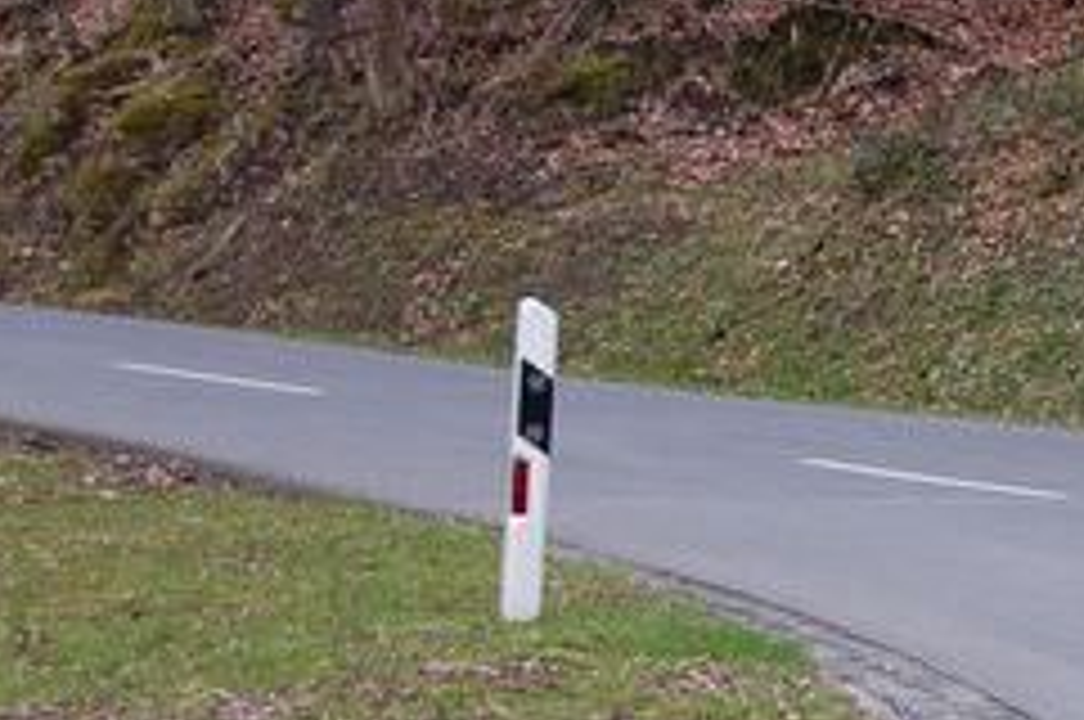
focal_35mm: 274
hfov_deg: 7.4
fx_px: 8229
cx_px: 1498
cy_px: 587
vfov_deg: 5.0
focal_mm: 55
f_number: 5.6
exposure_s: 1/125
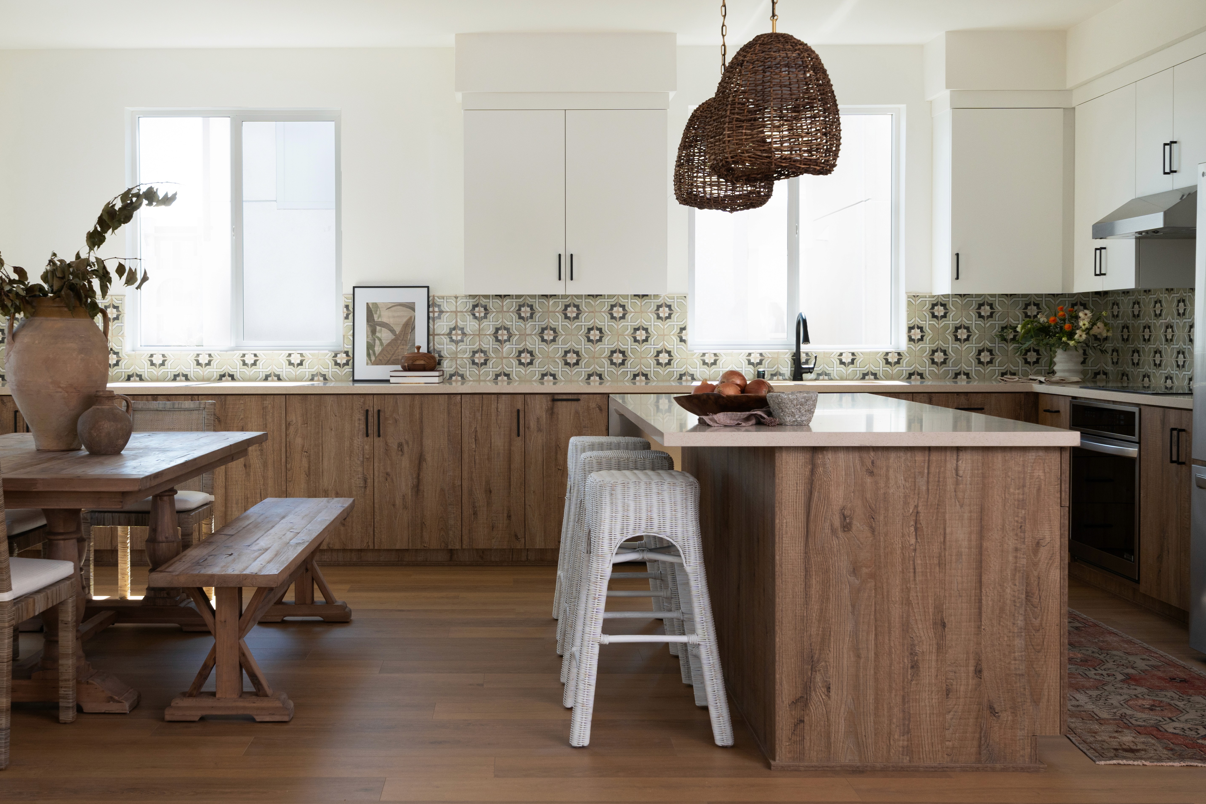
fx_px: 1440
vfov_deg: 31.2
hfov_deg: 45.3
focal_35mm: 43
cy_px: 372
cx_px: 503
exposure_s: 1/100
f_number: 10
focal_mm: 35
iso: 320
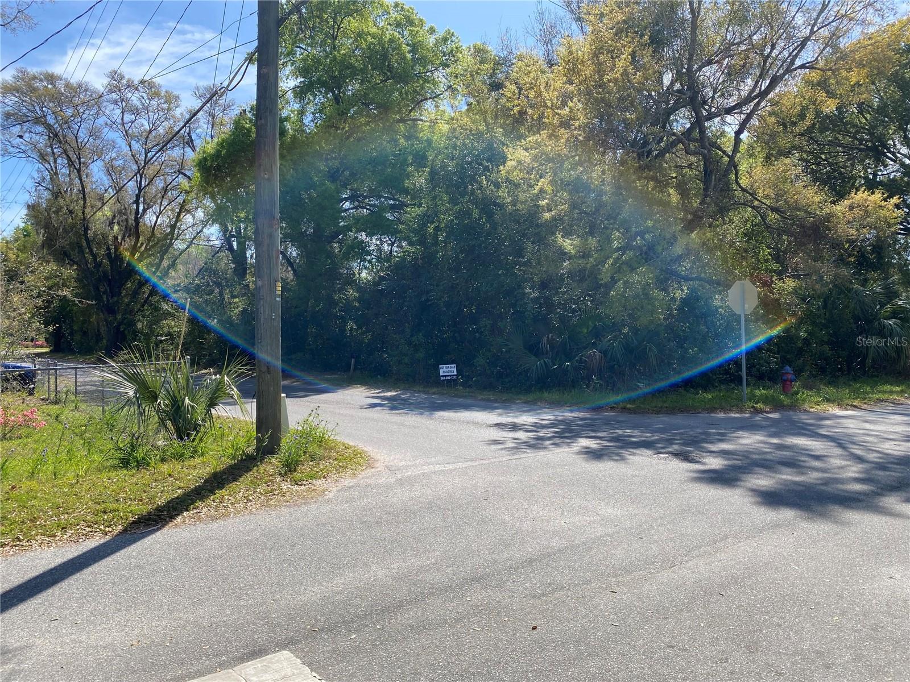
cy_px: 341
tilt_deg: -0.8
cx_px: 455
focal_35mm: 26
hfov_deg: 67.3
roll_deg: +0.1
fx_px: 683
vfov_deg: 53.1
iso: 32
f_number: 1.8
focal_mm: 4.25
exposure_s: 1/1157
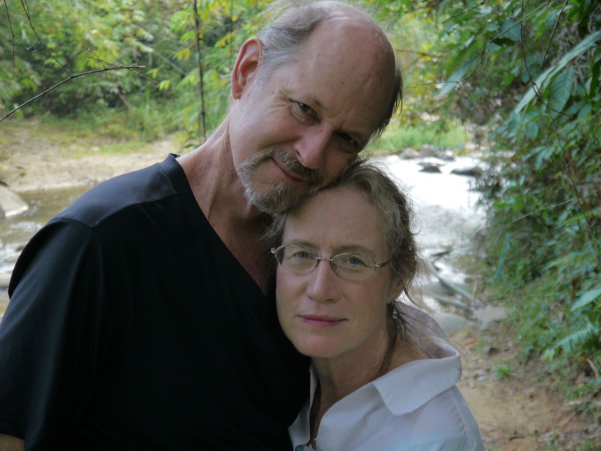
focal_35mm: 72
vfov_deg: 20.4
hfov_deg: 27.0
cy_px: 226
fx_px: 1250
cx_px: 300
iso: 160
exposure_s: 1/60
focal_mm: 36
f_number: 5.3
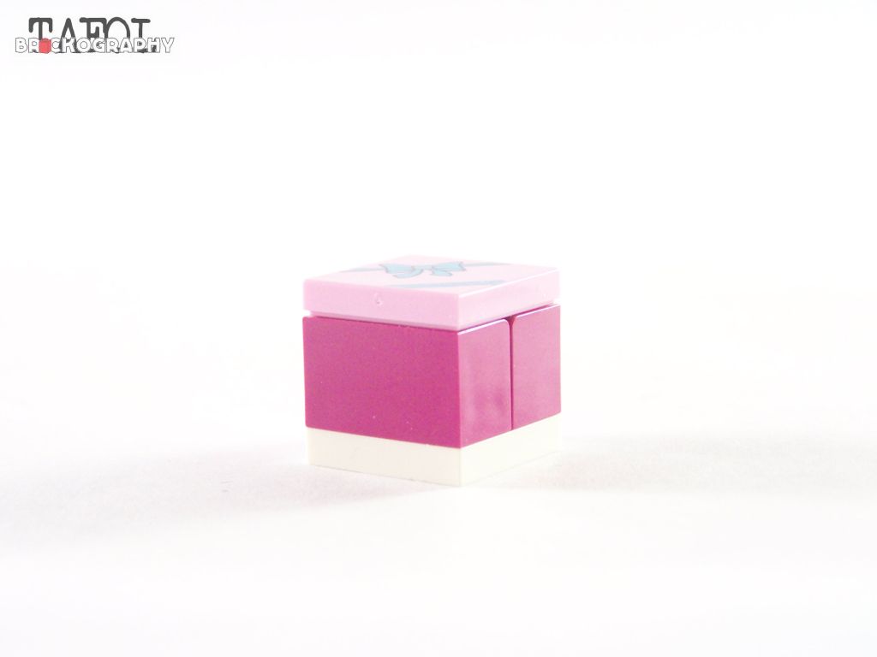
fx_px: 2381
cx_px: 438
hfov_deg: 20.9
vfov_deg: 15.7
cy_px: 328
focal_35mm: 94
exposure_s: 1/45
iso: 400
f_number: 3.2
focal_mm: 15.6
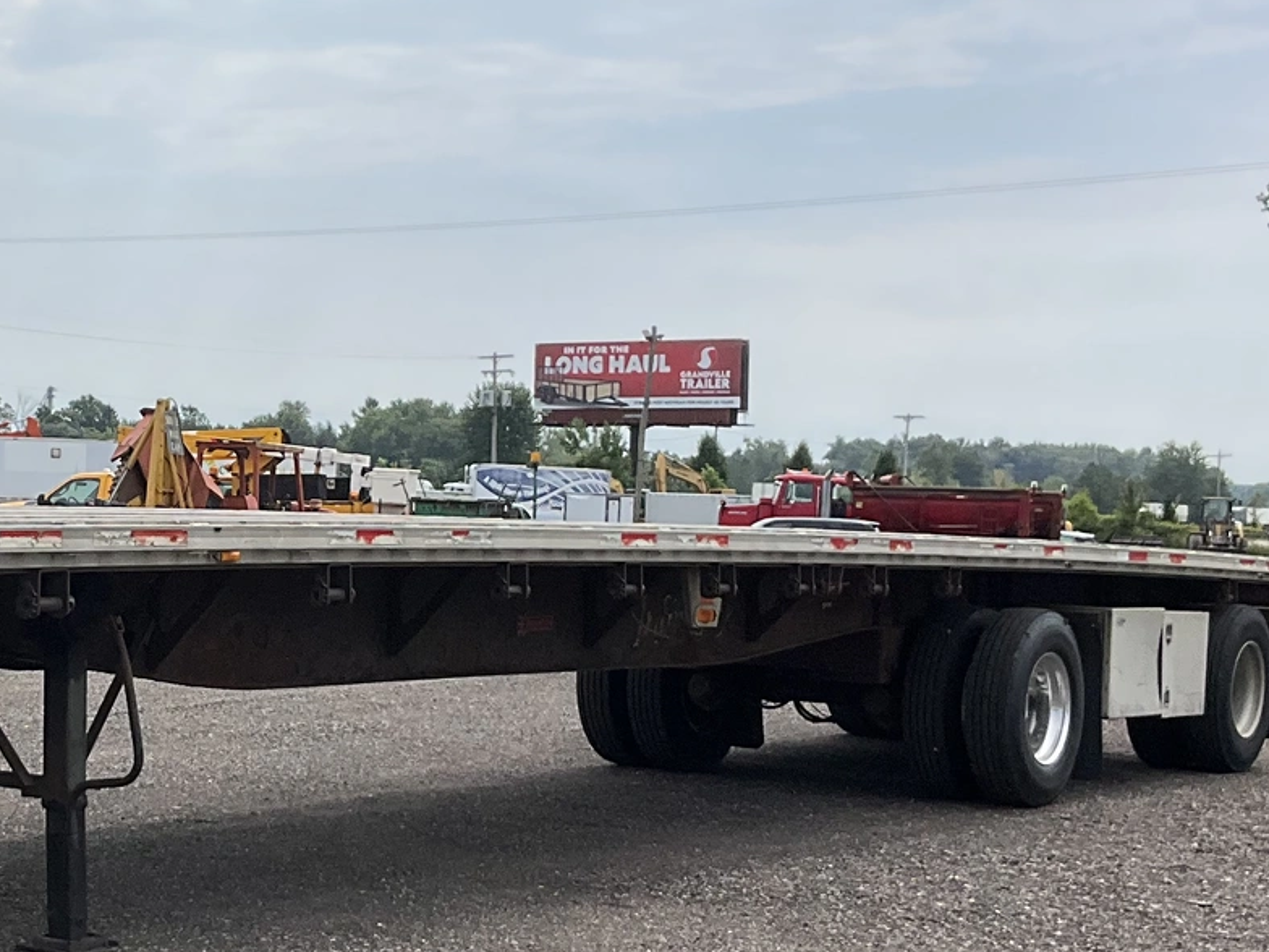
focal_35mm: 74
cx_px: 128
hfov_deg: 25.5
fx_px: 2713
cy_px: 557
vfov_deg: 19.9
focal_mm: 3
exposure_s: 1/3322
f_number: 1.8
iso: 25
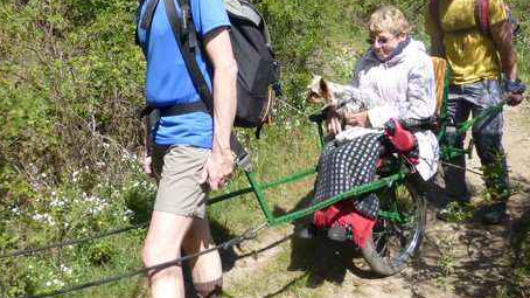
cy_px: 99
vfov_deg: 32.5
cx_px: 264
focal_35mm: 36
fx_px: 506
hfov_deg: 55.3
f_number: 4
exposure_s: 1/500
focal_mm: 4.3
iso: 100
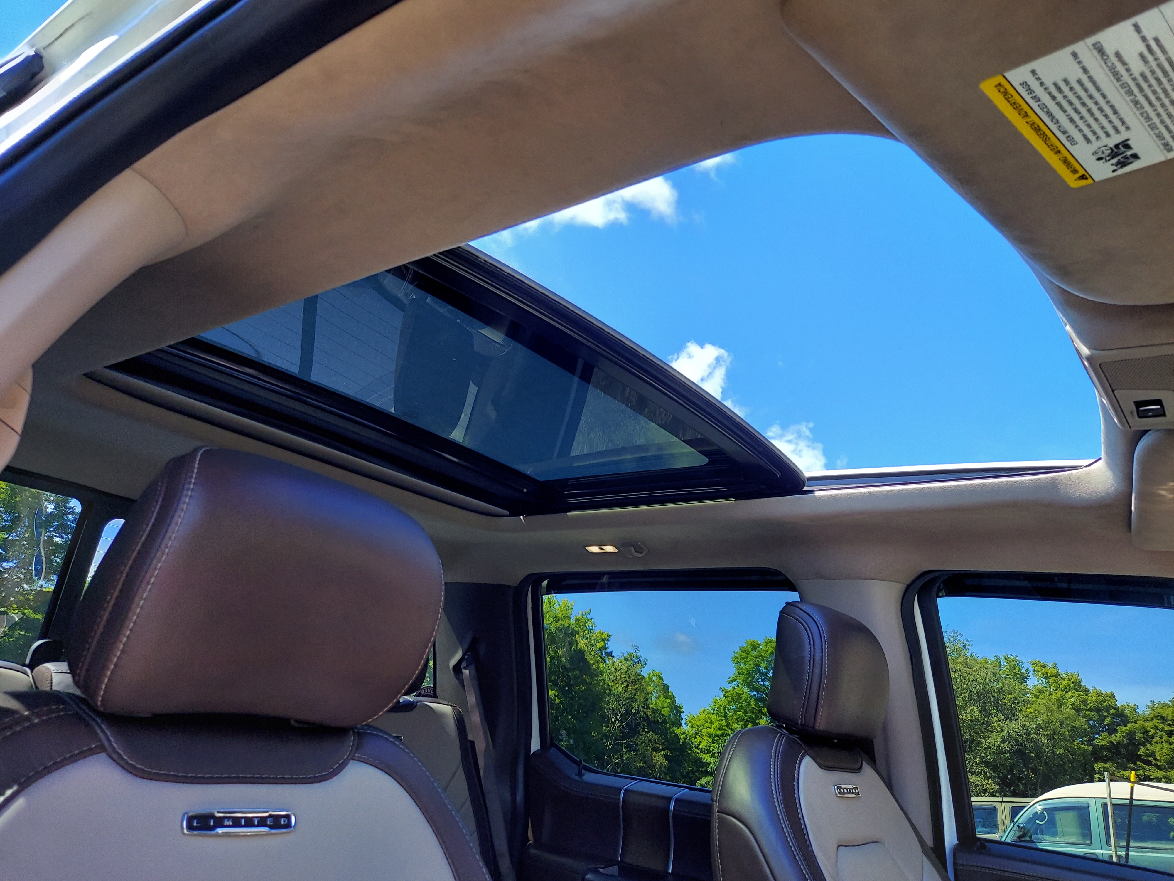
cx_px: 587
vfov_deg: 54.9
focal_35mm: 25
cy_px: 440
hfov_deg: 69.4
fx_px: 848
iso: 50
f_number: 2
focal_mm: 4.6
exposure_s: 1/308
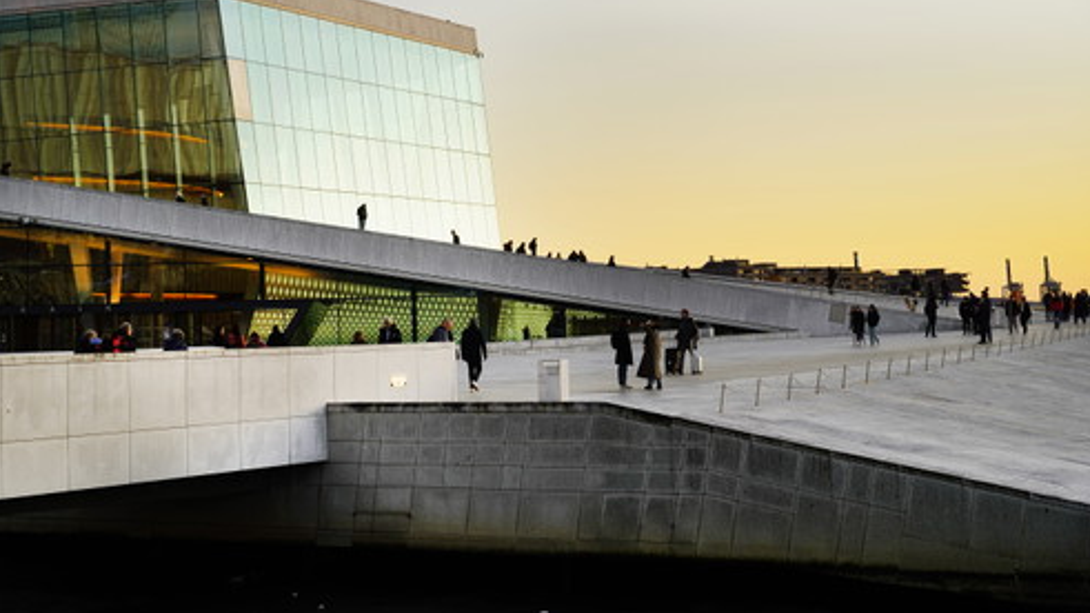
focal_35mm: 64
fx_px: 1849
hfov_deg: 32.8
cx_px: 553
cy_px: 252
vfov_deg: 18.8
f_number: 5
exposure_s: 1/80
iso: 100
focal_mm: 40
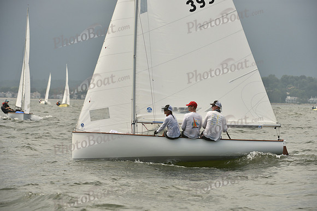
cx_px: 158
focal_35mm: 210
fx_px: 1850
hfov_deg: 9.8
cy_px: 106
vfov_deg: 6.5
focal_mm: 210
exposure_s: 1/1250
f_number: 7.1
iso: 320
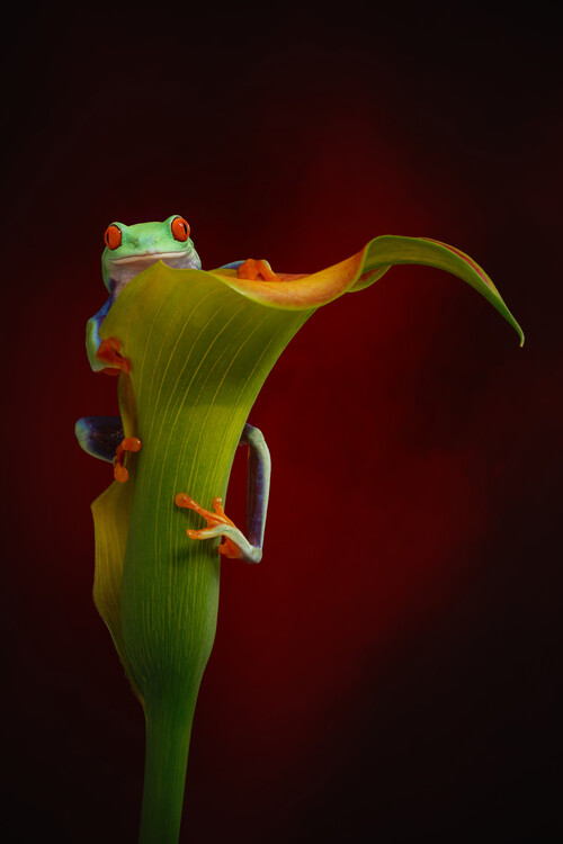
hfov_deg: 9.1
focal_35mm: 150
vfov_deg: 13.7
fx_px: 3518
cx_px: 282
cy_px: 422
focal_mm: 150
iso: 50
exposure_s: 1/200
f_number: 18
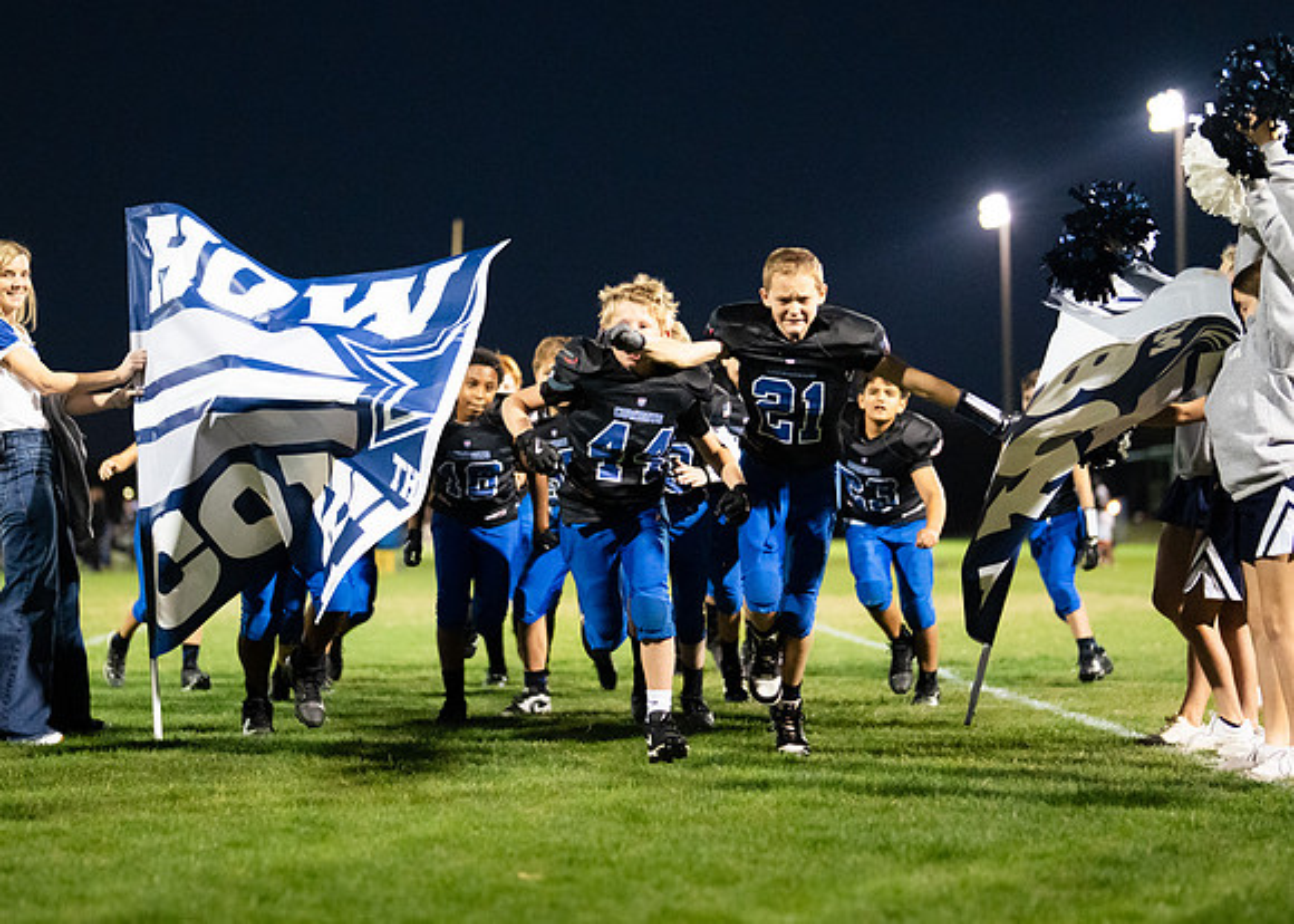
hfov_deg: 23.8
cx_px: 566
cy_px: 434
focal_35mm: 83
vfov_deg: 17.1
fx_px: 3067
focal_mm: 50
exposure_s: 1/1000
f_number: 1.2
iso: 3200
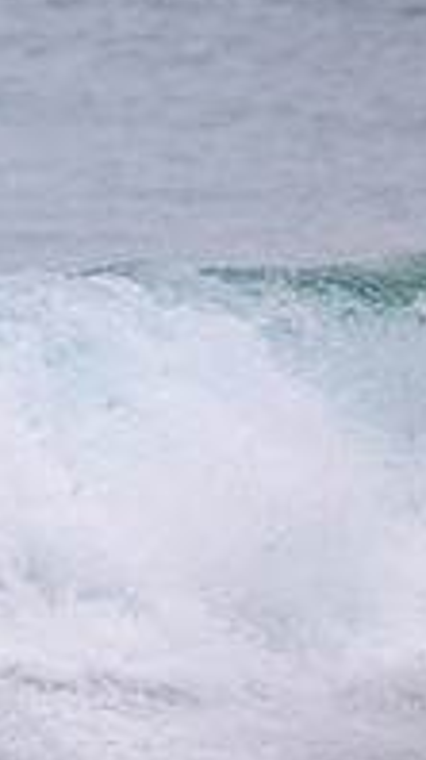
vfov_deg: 0.9
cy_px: 470
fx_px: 49487
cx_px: -652
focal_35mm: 2458
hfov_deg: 0.5
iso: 8000
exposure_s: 1/1250
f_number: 11
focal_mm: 800
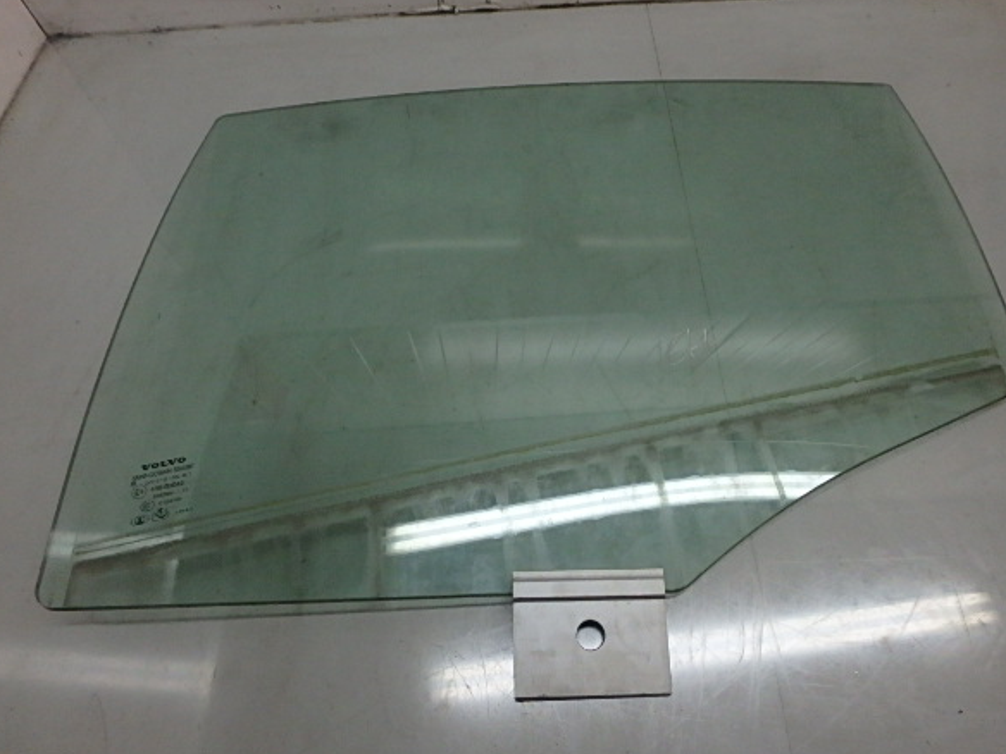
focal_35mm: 23
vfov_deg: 58.9
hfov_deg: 73.9
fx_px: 668
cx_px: 529
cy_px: 375
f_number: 3.5
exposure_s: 1/250
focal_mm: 3.7
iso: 500
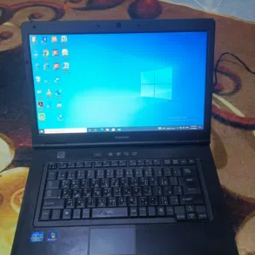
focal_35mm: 29
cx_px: 128
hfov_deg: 55.6
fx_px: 242
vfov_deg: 55.6
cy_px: 132
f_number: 1.75
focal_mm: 5.25
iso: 964
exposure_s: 1/50
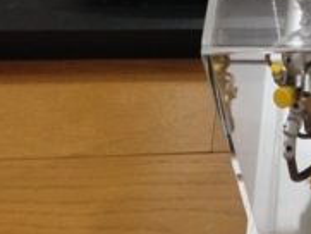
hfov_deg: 20.2
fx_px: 818
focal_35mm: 91
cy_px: 8
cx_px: 371
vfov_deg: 16.0
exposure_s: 1/20
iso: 320
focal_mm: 4.12
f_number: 2.4
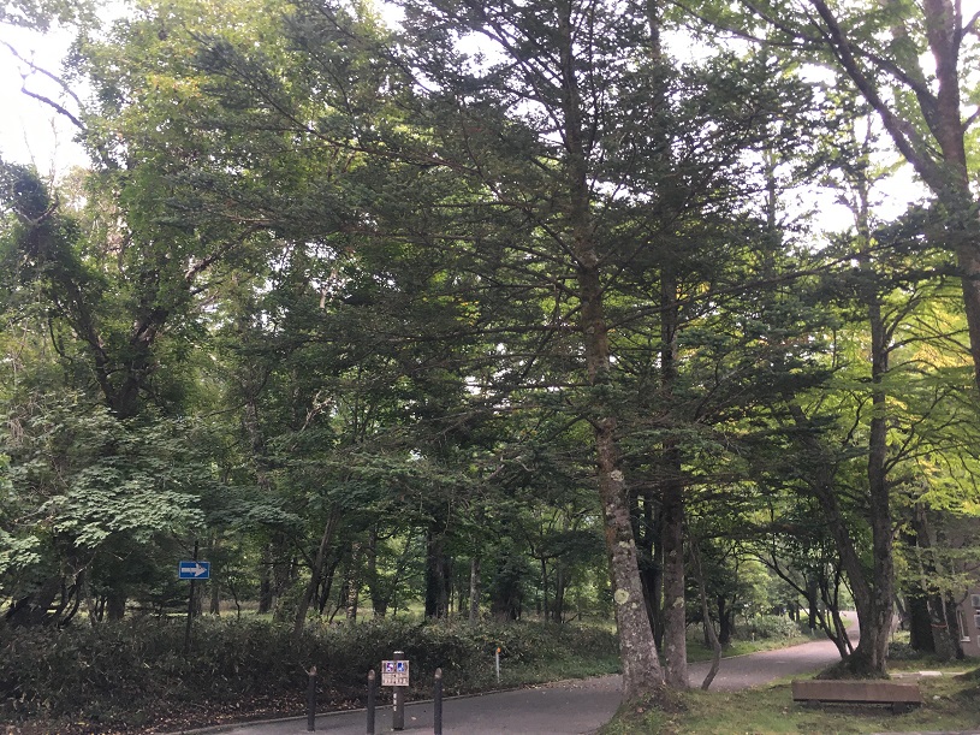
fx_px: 821
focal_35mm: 29
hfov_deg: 61.7
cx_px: 490
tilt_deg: +15.0
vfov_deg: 48.2
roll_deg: -0.7
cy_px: 368
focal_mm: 4.15
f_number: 2.2
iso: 64
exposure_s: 1/30
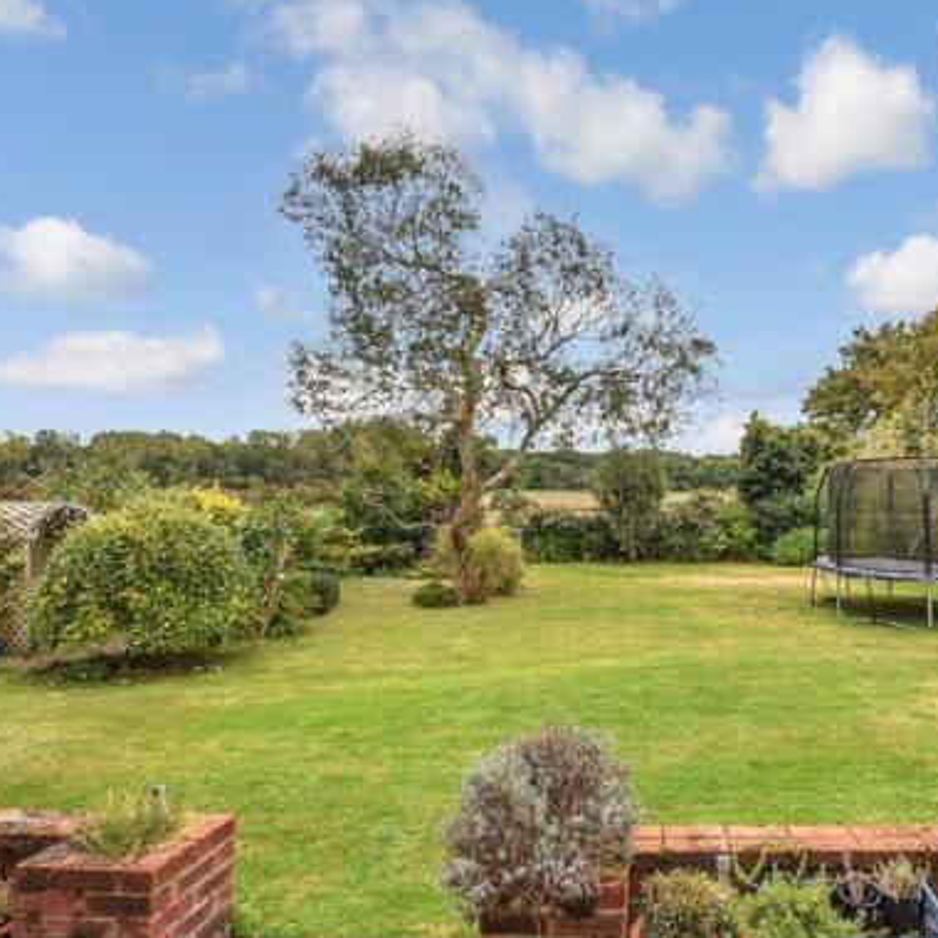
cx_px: 679
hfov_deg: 66.2
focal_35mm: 22
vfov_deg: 69.5
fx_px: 674
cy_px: 515
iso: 200
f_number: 11
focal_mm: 10
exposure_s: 1/40
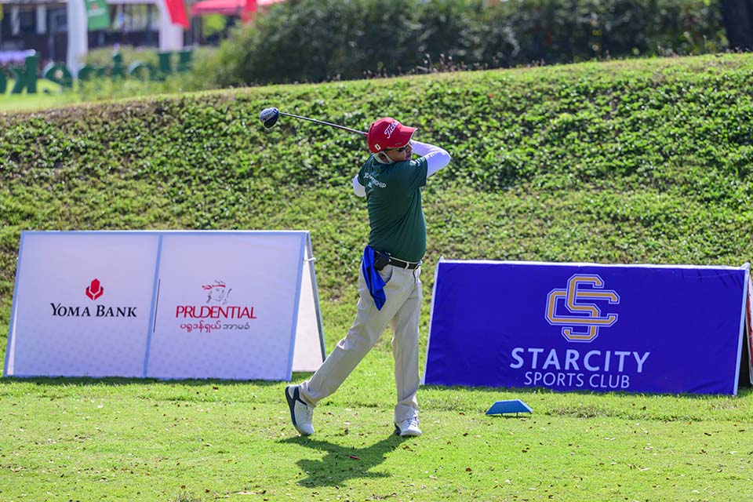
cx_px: 376
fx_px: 2510
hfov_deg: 17.1
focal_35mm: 120
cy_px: 251
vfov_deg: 11.4
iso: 560
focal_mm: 120
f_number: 2.8
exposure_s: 1/10000
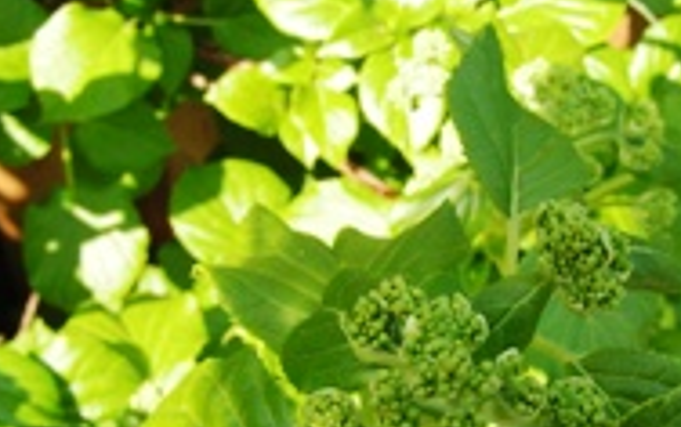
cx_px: 458
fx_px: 1356
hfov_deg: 28.0
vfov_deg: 17.6
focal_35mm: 73
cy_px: 398
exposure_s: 1/100
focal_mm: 6.3
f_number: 4.5
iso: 50
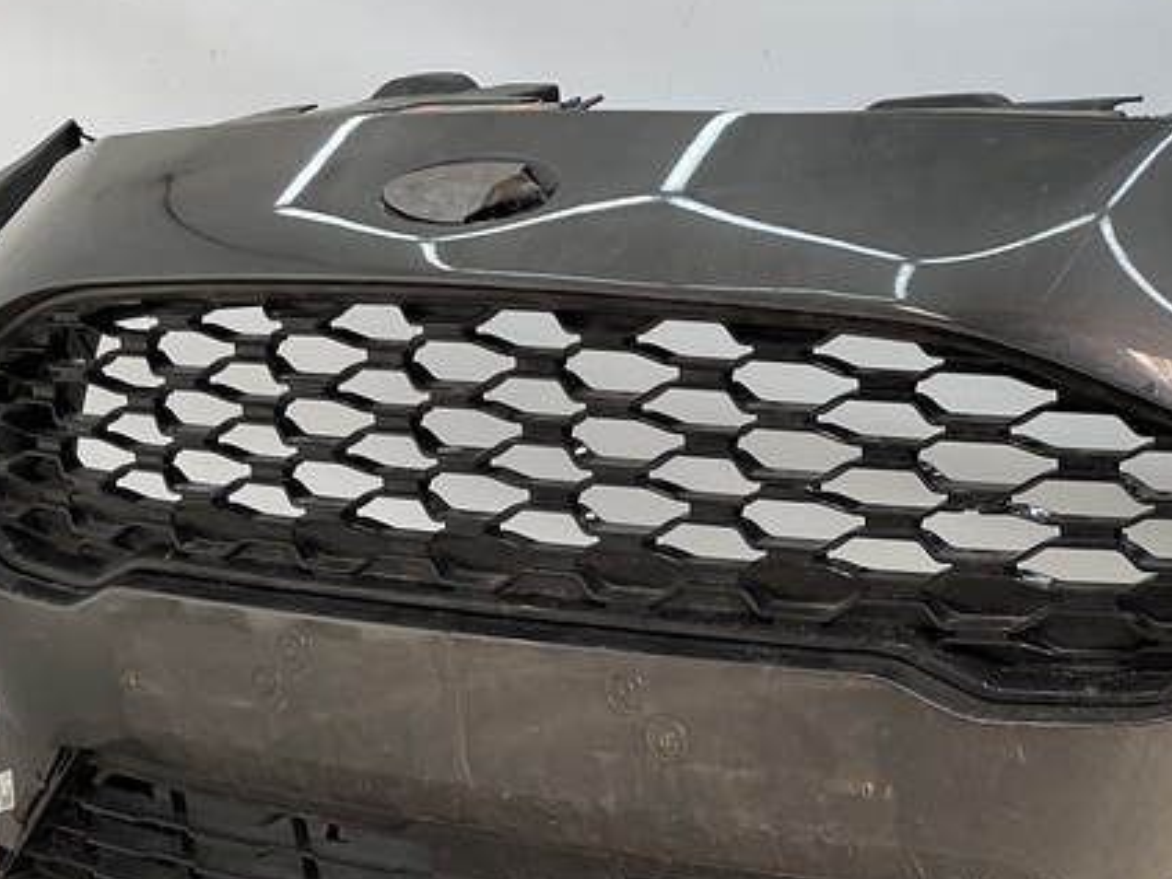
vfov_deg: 21.3
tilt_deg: -11.7
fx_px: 2336
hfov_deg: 27.0
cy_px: 475
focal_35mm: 69
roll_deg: -0.4
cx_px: 1092
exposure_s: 1/167
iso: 16
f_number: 1.8
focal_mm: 3
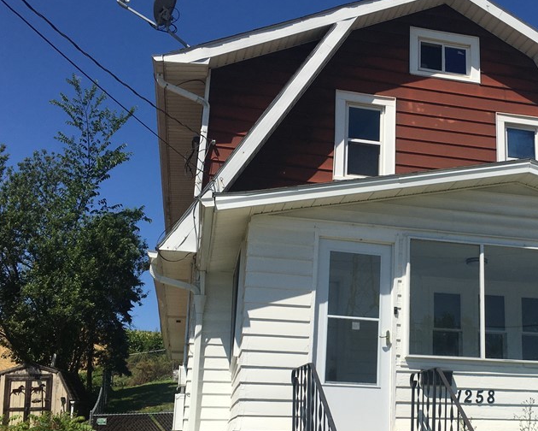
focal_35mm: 46
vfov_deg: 32.5
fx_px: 732
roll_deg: -0.1
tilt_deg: +13.6
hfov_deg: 39.2
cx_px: 409
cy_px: 277
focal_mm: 4.15
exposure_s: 1/2849
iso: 25
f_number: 2.2
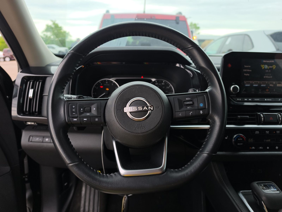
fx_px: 187
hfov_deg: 73.9
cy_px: 106
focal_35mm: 23
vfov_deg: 58.9
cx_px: 141
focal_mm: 6.5
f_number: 1.4
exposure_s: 1/127
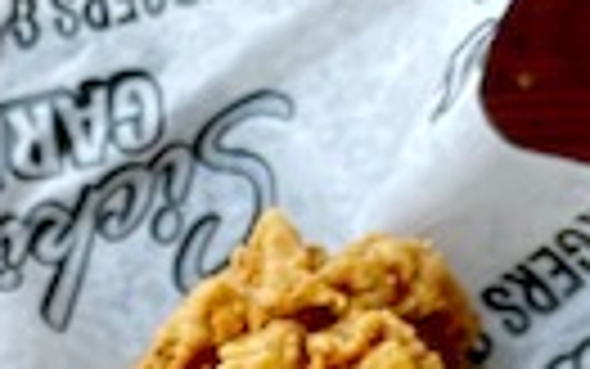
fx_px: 2027
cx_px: -252
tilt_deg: -51.8
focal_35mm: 126
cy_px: 662
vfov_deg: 9.9
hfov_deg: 15.5
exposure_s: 1/120
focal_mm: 5.1
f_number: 1.6
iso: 64
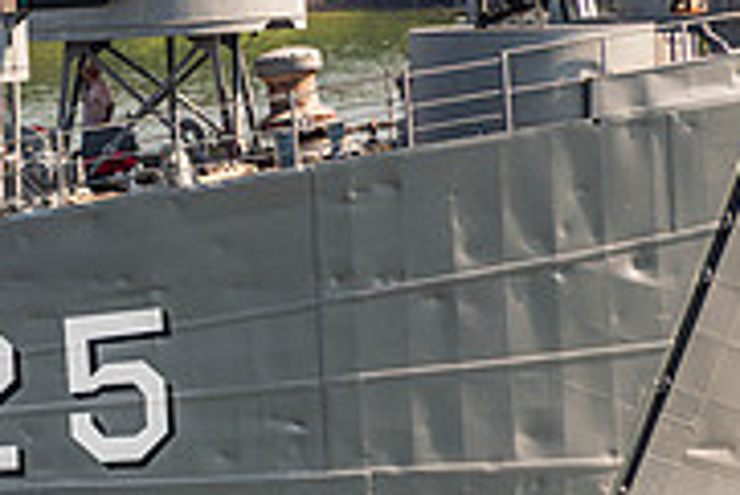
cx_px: -57
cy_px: 211
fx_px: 19728
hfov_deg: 2.1
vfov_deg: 1.4
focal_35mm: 959
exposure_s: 1/200
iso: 90
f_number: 8
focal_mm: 300
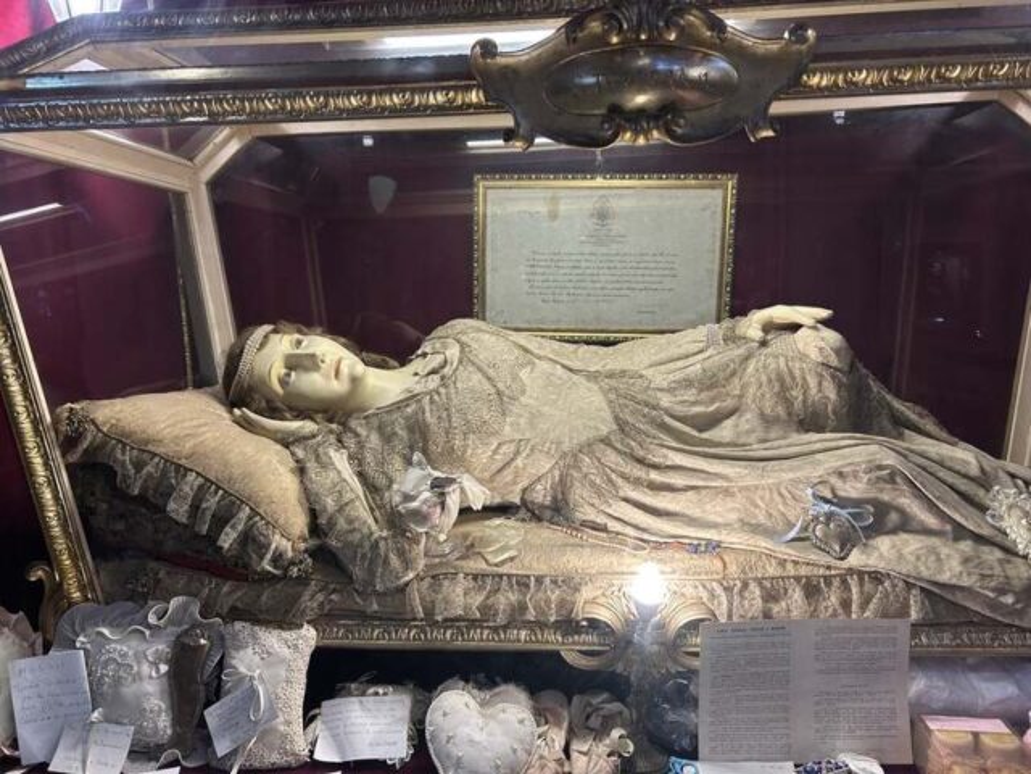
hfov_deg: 67.3
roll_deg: +1.4
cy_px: 387
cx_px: 516
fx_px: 774
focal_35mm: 26
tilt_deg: -7.4
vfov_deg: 53.1
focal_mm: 5.7
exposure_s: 1/50
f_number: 1.5
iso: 100
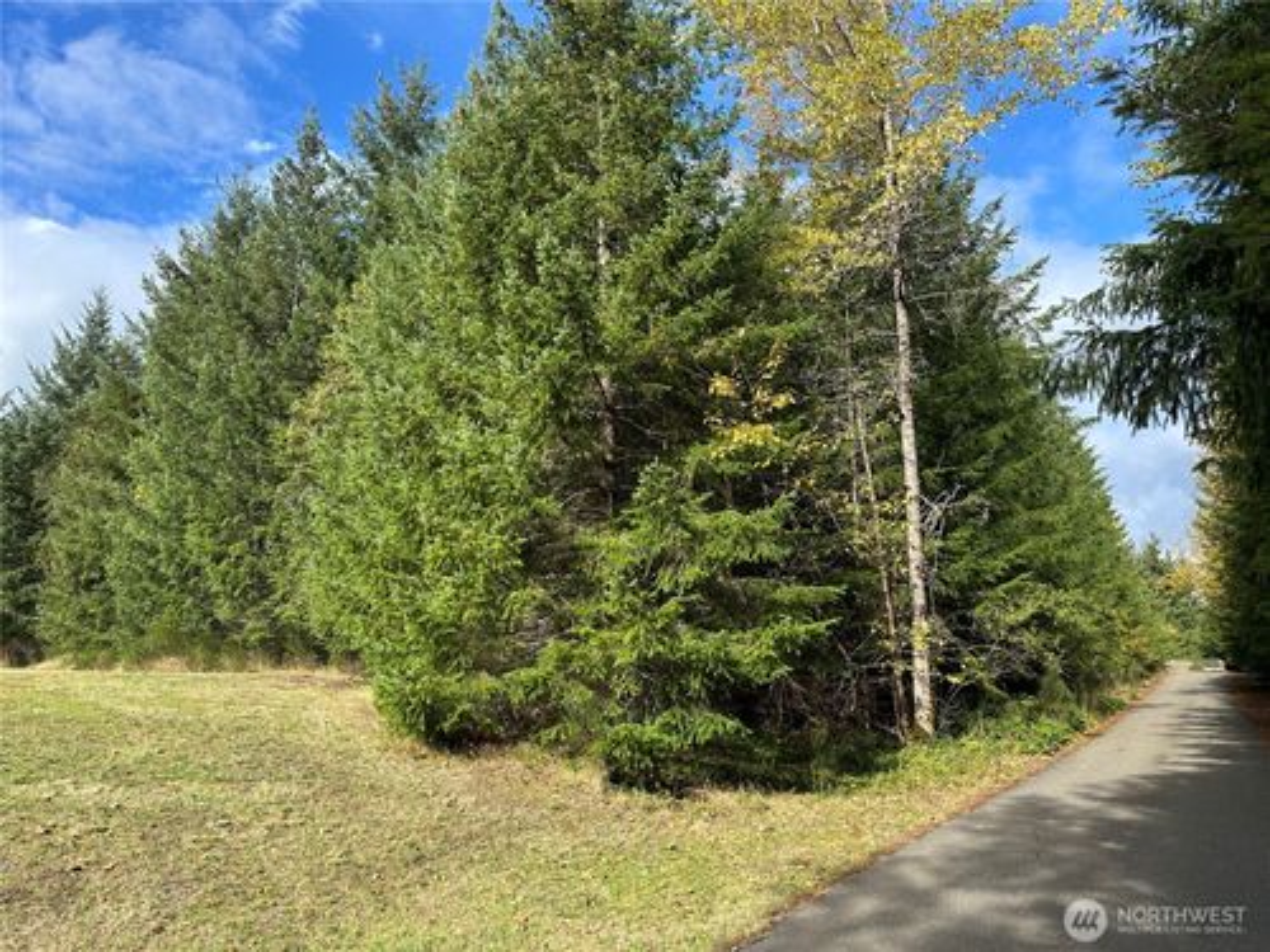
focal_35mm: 24
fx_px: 881
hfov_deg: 71.6
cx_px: 635
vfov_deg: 56.8
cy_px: 476
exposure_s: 1/1721
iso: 80
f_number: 1.78
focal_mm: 6.86
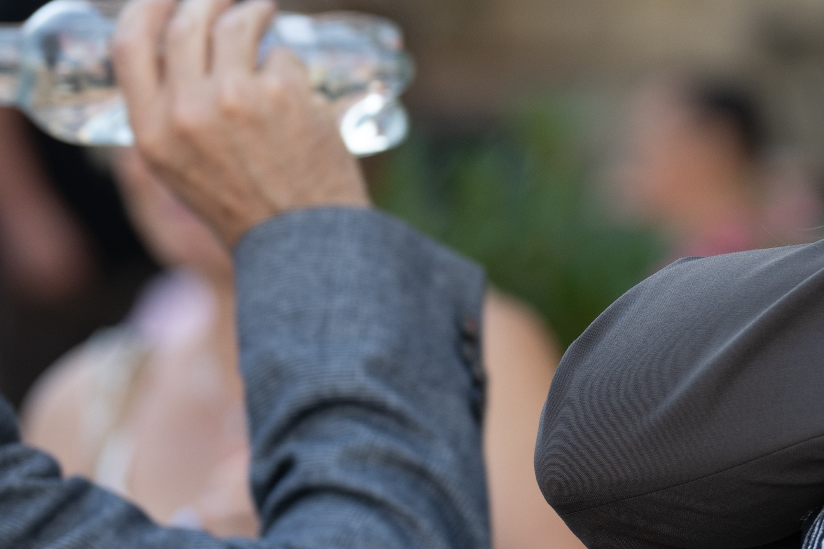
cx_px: 1596
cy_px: 177
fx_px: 7575
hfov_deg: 6.1
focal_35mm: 331
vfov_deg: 4.2
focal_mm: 85
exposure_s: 1/320
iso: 100
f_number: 2.8
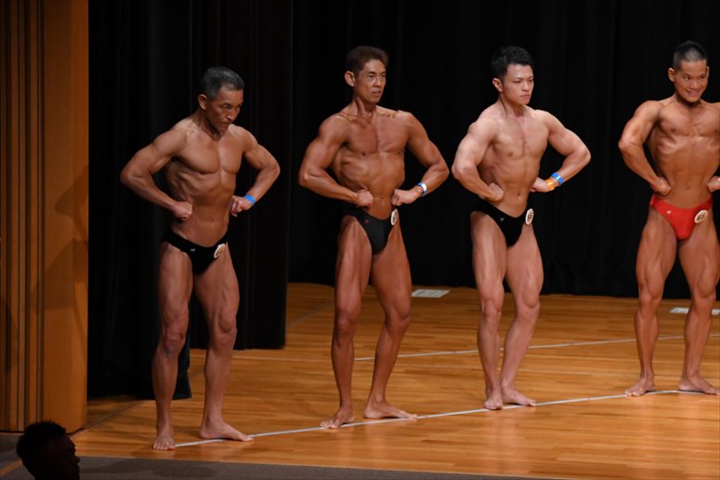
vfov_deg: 5.4
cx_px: 360
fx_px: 5098
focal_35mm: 255
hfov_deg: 8.1
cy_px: 240
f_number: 5.6
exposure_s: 1/400
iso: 3200
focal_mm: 170
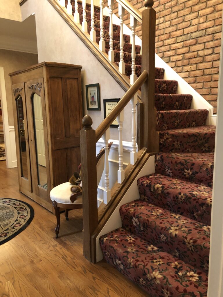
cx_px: 112
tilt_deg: -9.7
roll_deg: +0.9
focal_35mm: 28
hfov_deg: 49.7
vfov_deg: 63.4
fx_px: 241
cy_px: 148
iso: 100
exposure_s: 1/6
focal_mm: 3.99
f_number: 1.8
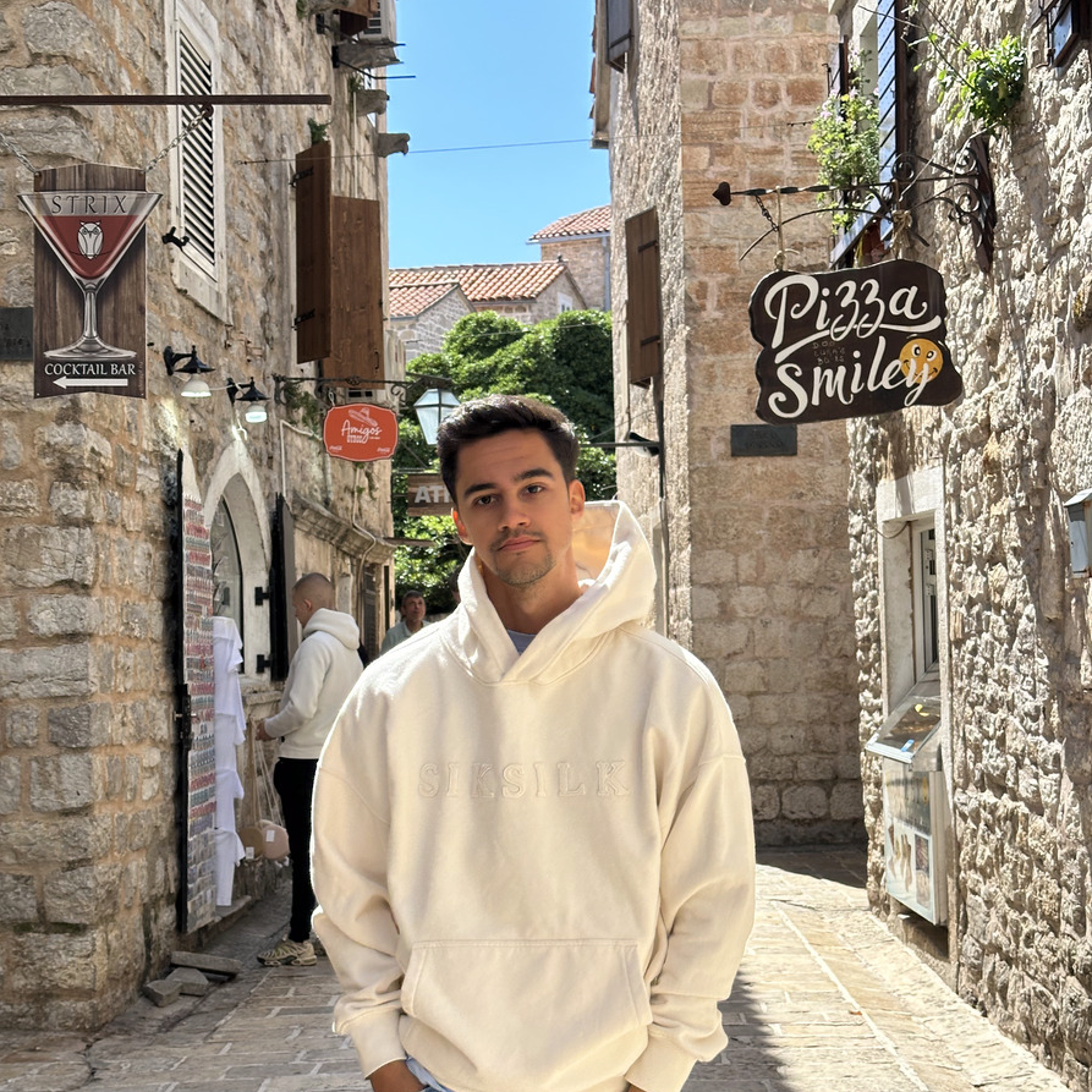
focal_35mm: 57
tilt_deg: +0.7
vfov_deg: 30.0
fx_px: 2034
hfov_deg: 30.0
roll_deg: +0.7
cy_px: 647
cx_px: 549
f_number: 1.78
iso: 64
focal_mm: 6.86
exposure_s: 1/2160
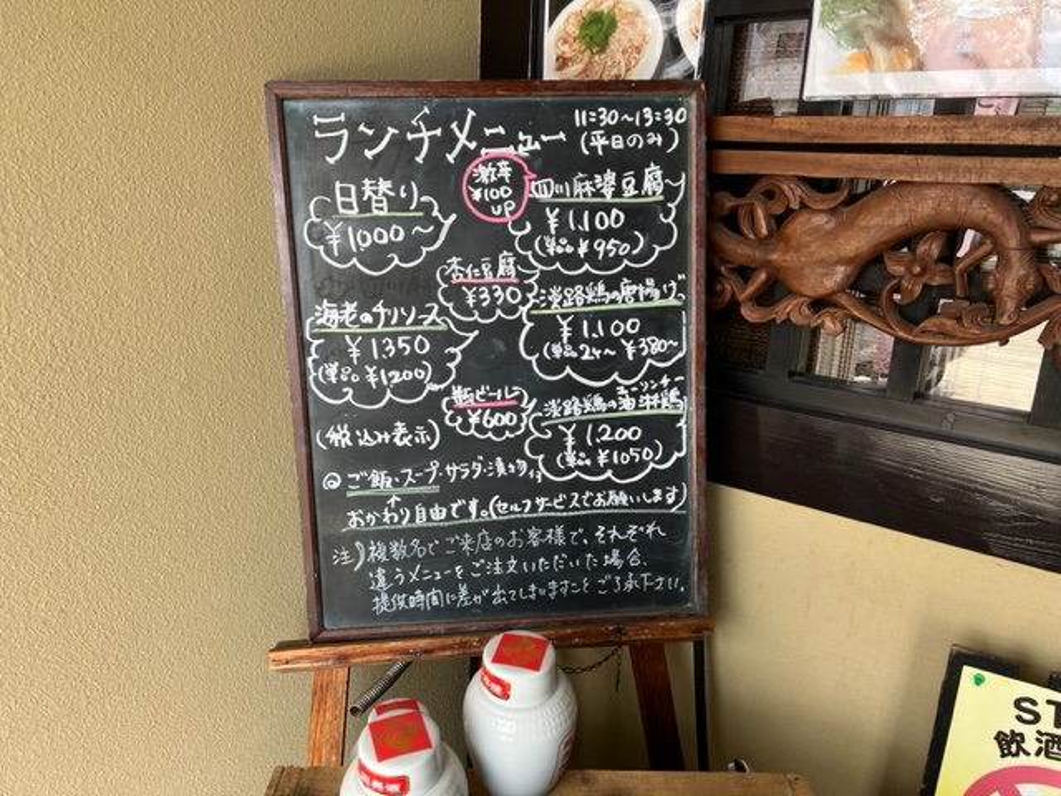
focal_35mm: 26
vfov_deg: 53.1
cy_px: 398
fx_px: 797
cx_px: 530
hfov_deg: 67.3
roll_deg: -0.5
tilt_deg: -18.0
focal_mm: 5.7
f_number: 1.5
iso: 32
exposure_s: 1/130
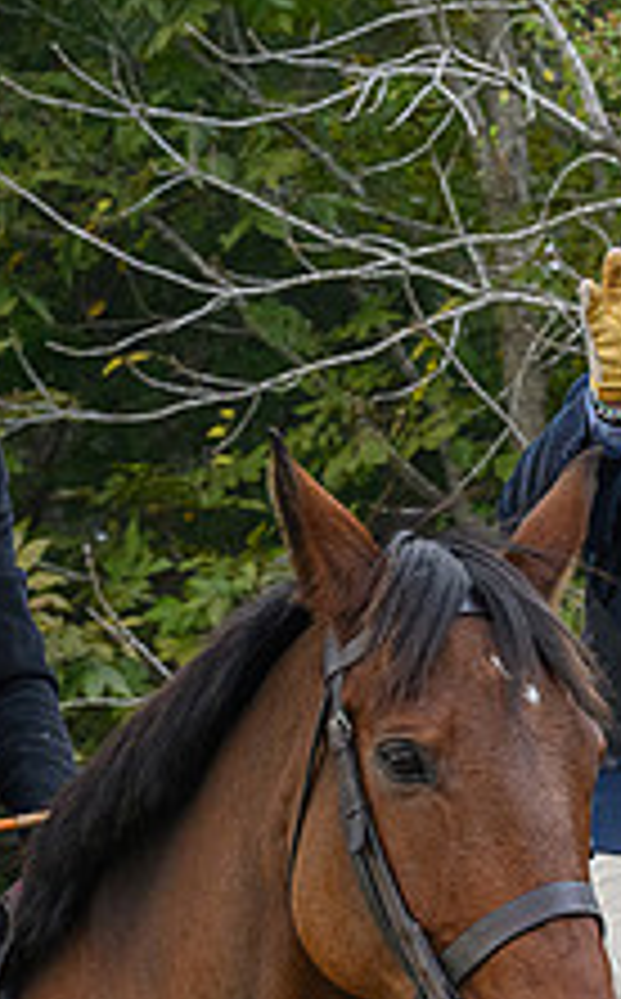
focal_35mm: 206
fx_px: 5600
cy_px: 841
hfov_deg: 6.3
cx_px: 304
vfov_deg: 10.2
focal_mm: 70
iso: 2000
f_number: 5.6
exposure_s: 1/200
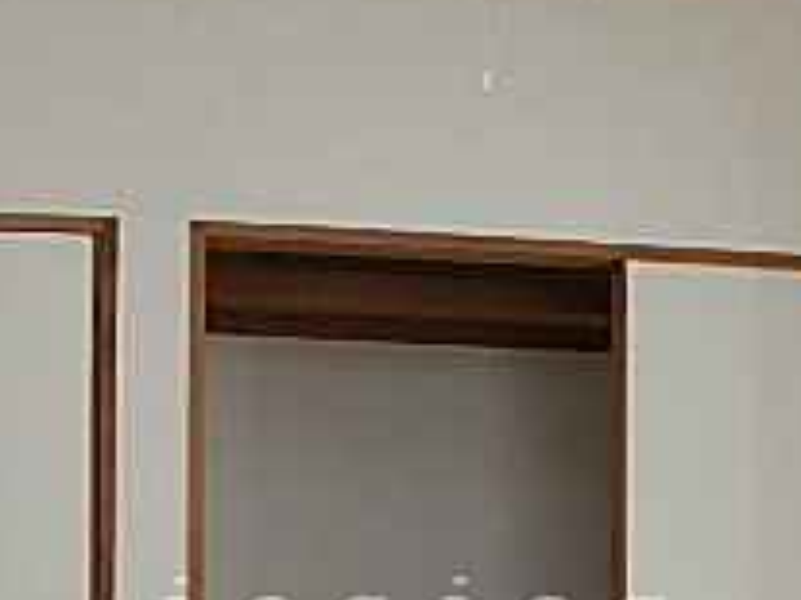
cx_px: 422
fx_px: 1503
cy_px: 623
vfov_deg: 21.6
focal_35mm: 65
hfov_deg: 29.8
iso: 200
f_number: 3.5
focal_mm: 3.7
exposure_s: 1/60
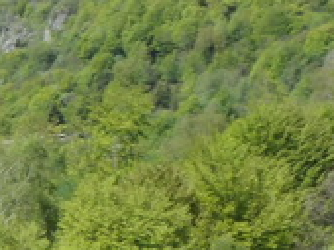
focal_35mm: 280
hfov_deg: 6.6
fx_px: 2698
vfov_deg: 5.3
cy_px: 33
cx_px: -587
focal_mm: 12
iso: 200
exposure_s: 1/1000
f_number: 4.5
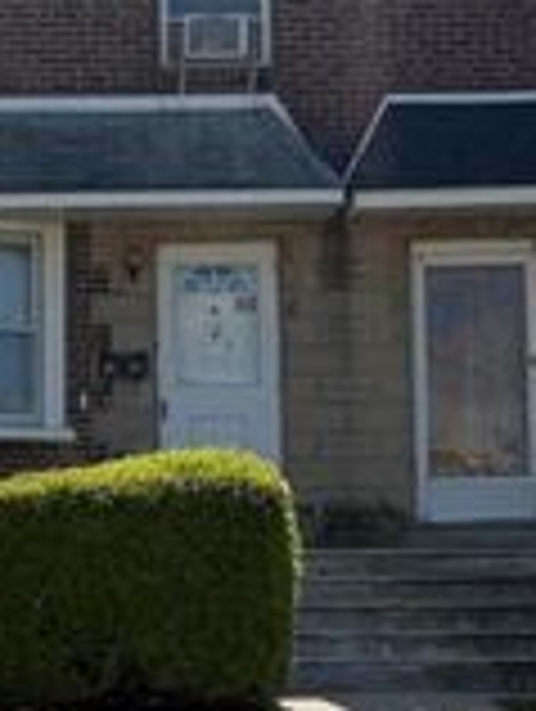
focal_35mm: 90
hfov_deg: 16.2
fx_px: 1853
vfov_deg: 21.7
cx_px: 9
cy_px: 371
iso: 100
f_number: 1.78
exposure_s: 1/7353
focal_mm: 6.76
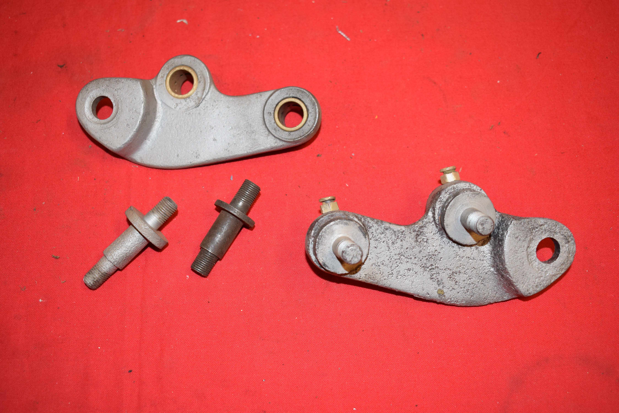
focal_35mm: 42
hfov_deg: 46.4
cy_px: 206
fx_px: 722
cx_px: 310
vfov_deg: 31.9
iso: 640
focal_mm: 28
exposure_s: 1/100
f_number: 5
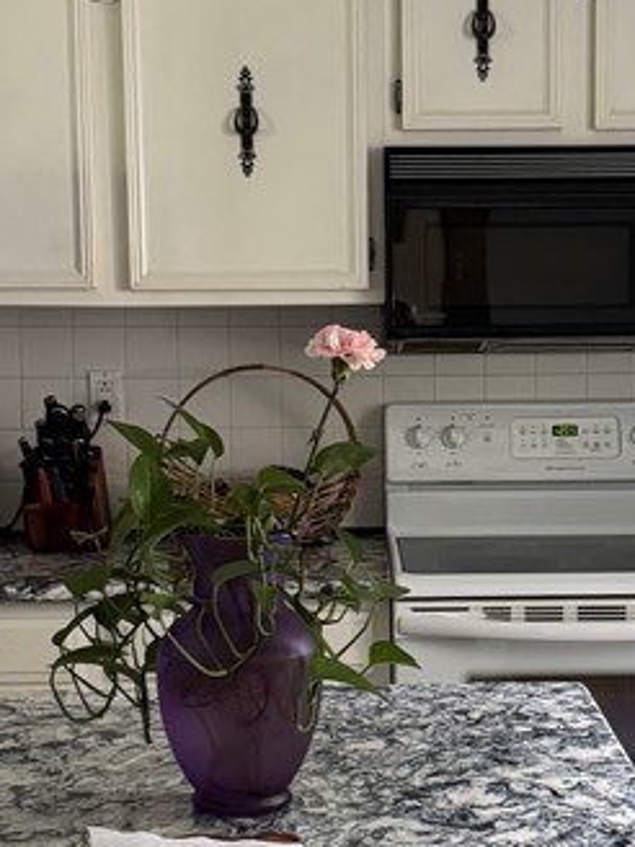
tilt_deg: -4.4
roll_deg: +0.4
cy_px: 444
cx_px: 431
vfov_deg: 26.0
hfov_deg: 19.6
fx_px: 1834
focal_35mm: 75
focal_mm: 6.76
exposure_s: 1/60
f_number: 1.78
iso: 500
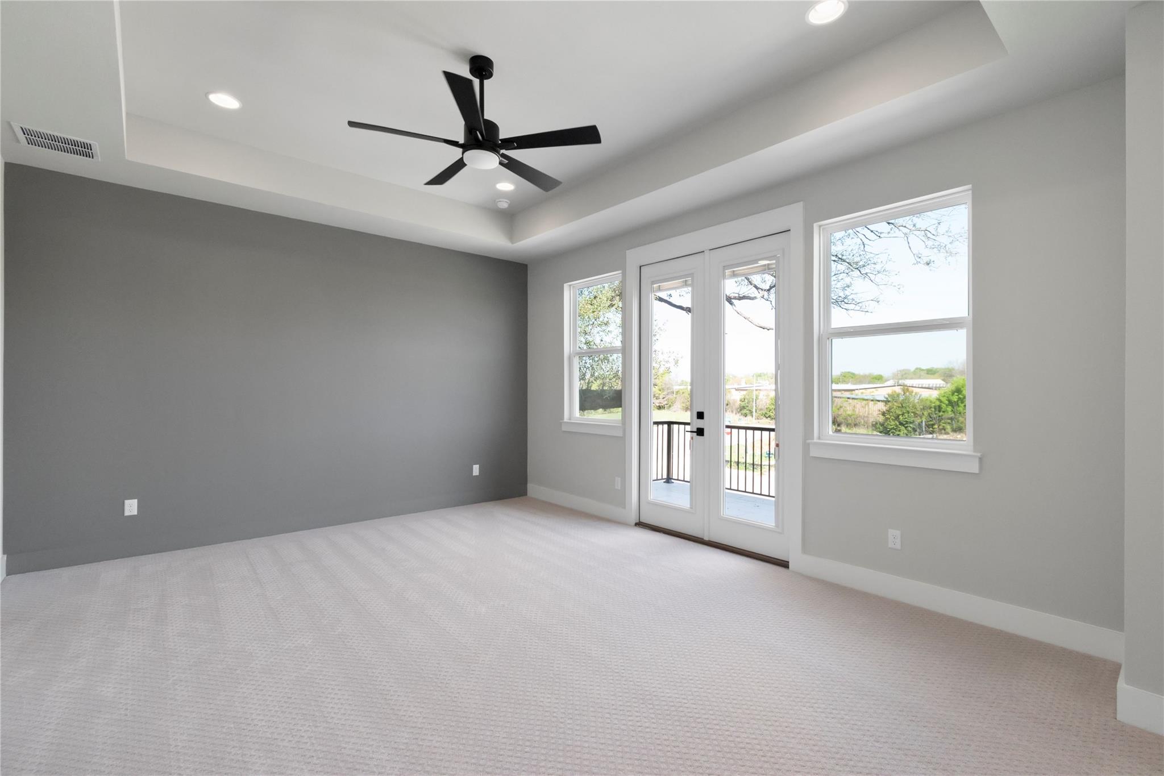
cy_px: 388
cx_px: 582
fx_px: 485
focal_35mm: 15
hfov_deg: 100.4
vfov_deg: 77.3
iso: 400
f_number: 6.3
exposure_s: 1/160
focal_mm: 10
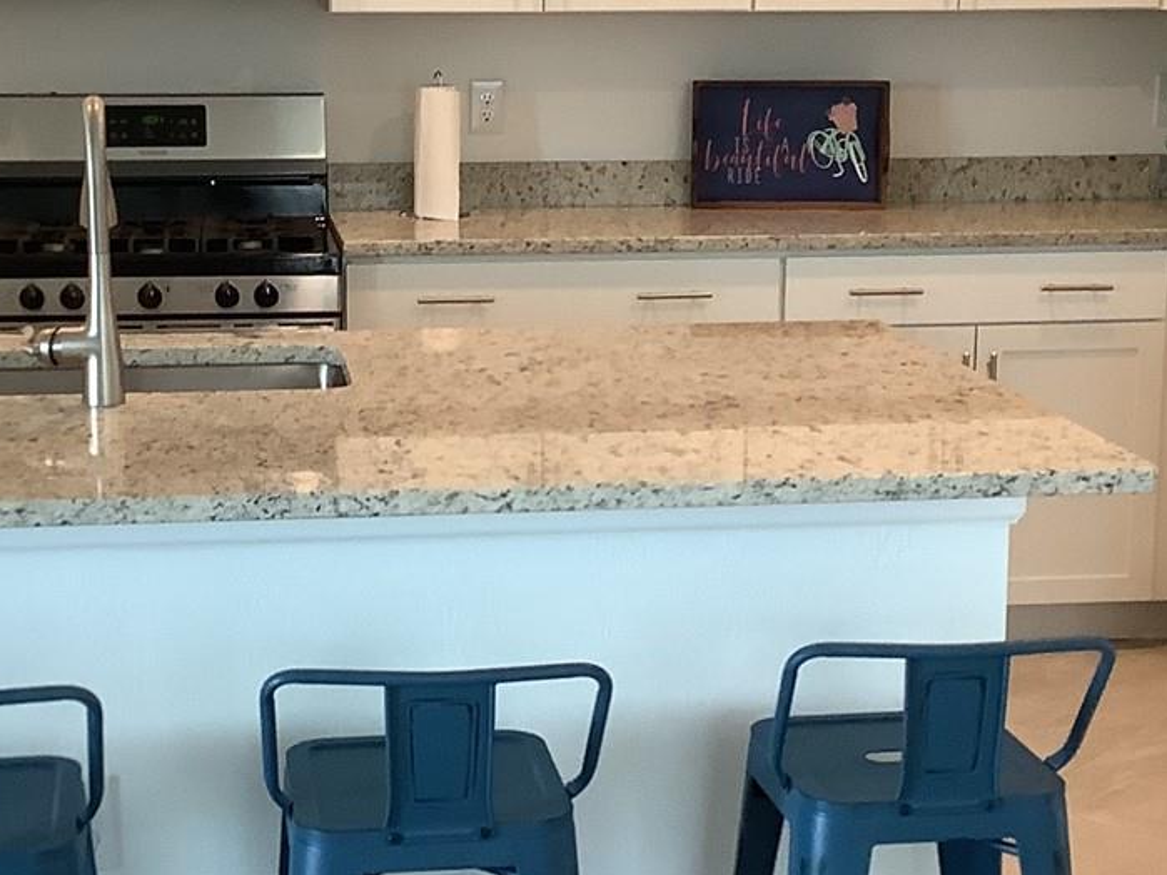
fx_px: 2393
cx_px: 534
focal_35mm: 71
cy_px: 412
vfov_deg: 20.7
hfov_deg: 27.4
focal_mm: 3.3
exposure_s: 1/60
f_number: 2.4
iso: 125
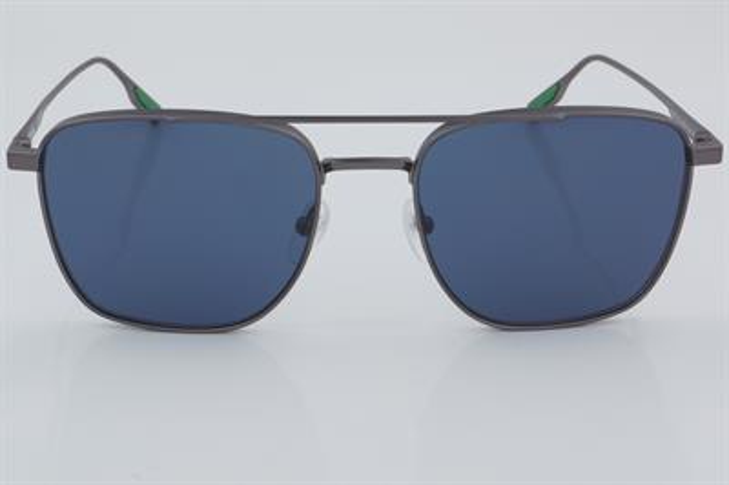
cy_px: 242
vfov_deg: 16.5
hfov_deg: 24.6
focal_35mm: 82
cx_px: 364
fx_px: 1669
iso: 100
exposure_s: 1/4
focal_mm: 55
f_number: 32
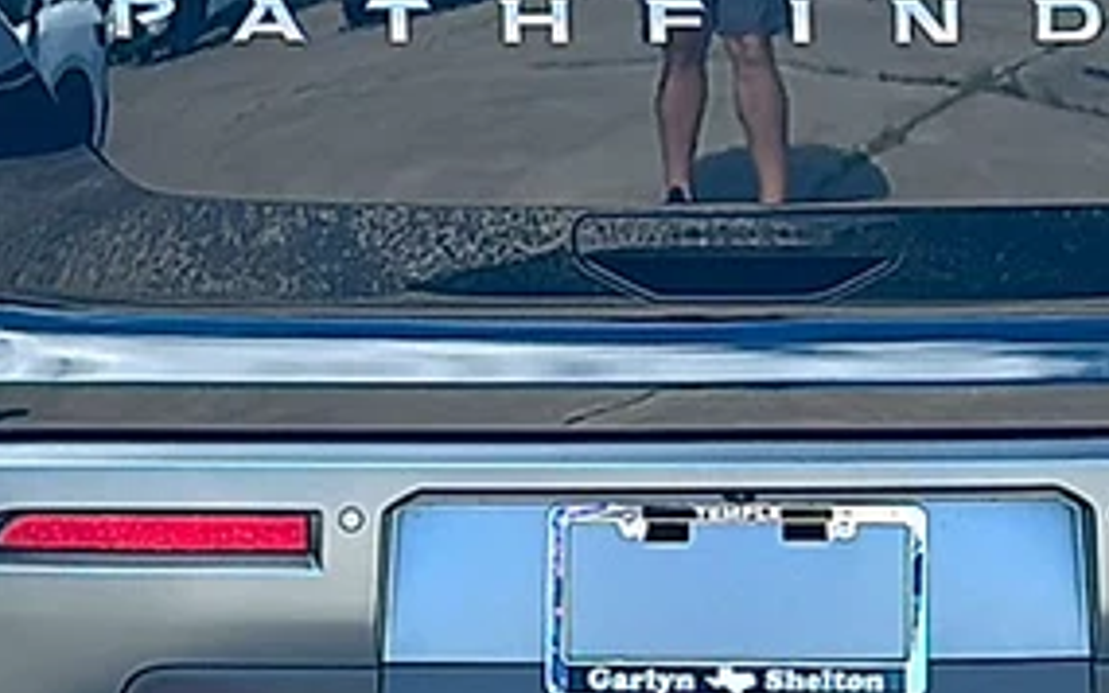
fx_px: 2992
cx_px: 767
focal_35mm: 99
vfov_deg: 13.1
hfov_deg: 20.9
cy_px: 76
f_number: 1.78
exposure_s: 1/2119
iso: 100
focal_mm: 6.86
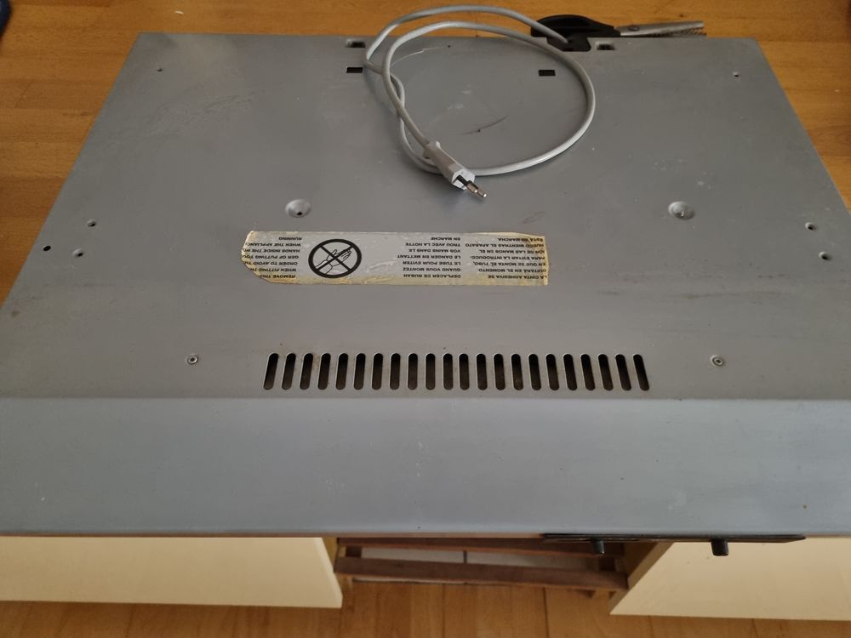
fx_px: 639
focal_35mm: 26
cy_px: 319
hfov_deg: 67.3
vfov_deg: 53.1
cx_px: 426
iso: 640
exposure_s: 1/25
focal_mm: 5.4
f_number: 1.8
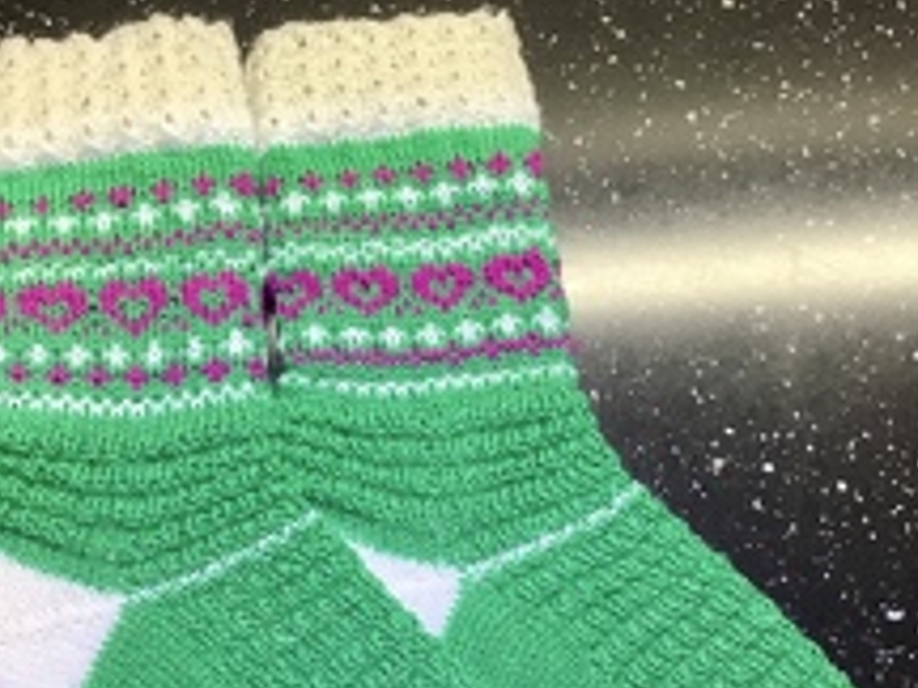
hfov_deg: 38.1
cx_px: 397
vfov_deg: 28.9
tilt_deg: -74.4
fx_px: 1326
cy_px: 471
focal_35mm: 50
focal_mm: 3.3
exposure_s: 1/30
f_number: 2.4
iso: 32
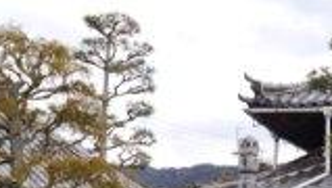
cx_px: 288
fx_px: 811
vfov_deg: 13.1
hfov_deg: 22.7
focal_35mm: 92
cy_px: 182
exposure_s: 1/250
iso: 160
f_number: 5.6
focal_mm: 15
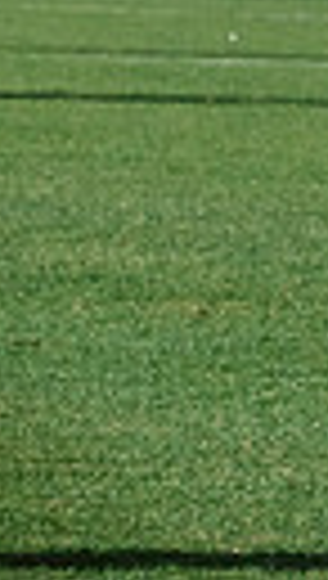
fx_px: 11220
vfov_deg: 3.0
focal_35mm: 729
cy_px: -286
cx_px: 1195
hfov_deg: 1.7
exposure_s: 1/4000
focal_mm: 155
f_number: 7.1
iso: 1250
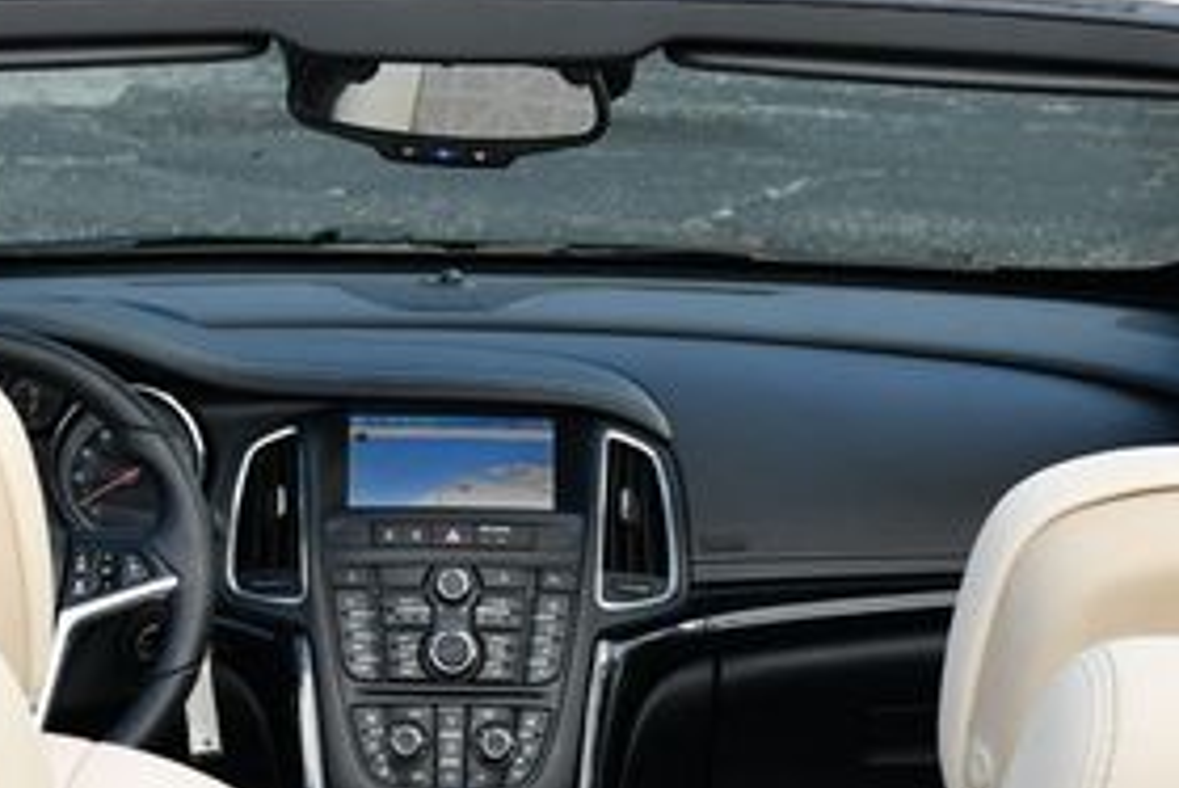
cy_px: 442
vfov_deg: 10.0
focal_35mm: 137
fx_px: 4489
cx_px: 476
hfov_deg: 15.0
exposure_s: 1/250
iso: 250
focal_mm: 30
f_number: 5.6
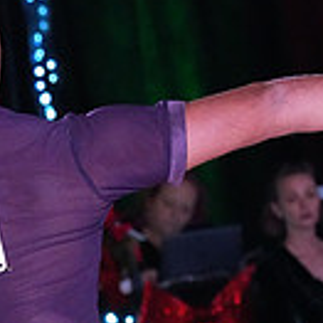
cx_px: -60
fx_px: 5870
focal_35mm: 556
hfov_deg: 3.1
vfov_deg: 3.1
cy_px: 523
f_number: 5.6
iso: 12800
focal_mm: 148
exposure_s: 1/400
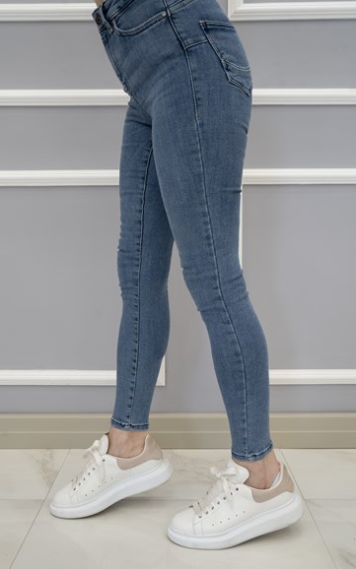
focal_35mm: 32
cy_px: 286
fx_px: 497
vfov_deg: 59.7
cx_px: 178
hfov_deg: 39.4
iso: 800
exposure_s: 1/60
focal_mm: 31
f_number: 7.1
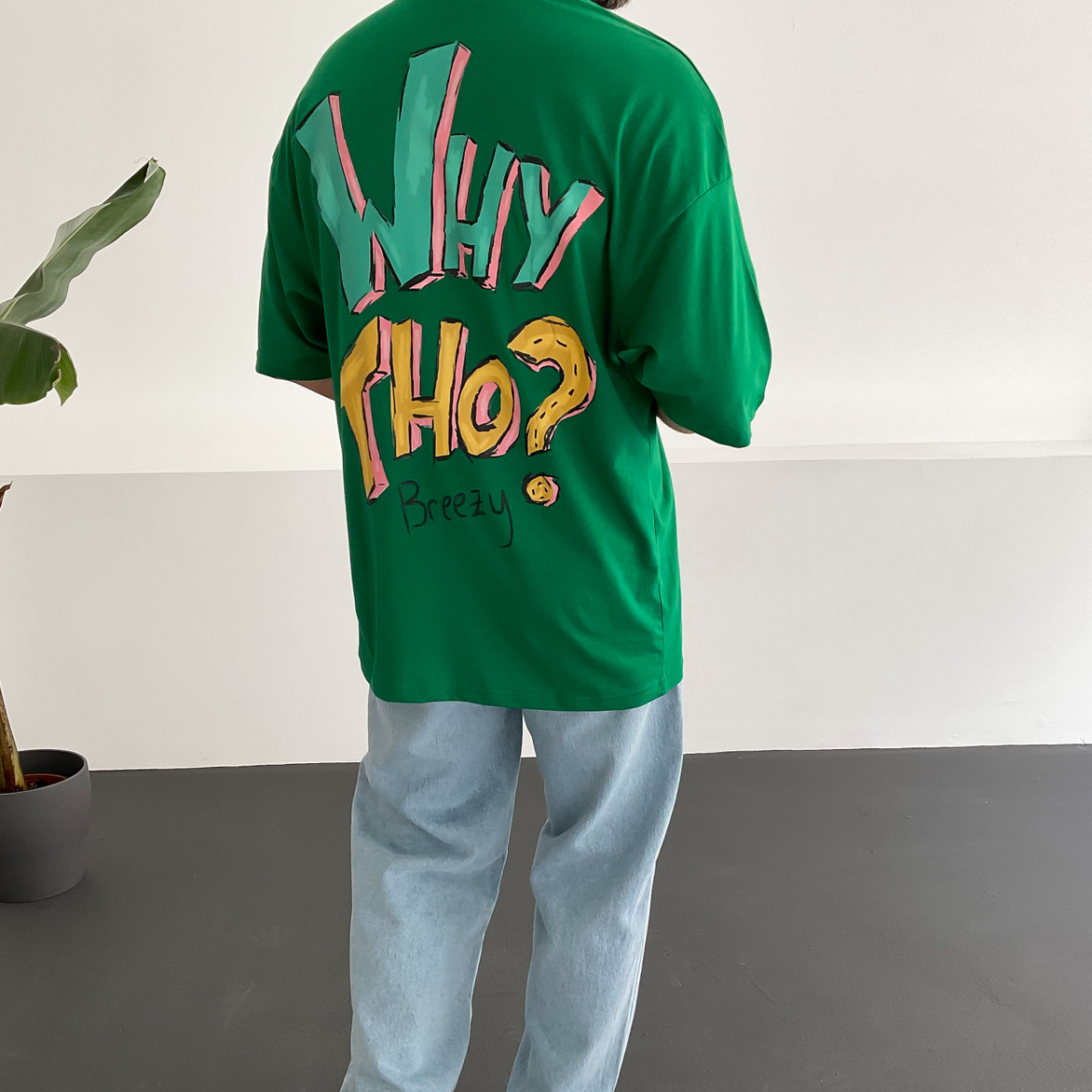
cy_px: 635
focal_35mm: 35
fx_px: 1249
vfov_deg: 47.0
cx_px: 547
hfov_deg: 47.2
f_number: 1.8
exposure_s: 1/120
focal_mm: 3
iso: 40
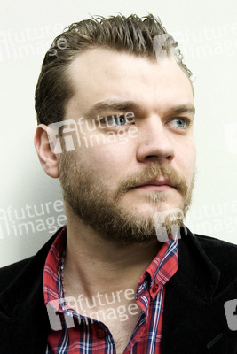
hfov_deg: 28.1
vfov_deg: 41.1
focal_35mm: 48
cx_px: 118
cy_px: 177
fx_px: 474
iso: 800
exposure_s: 1/100
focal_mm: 48
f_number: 4.5
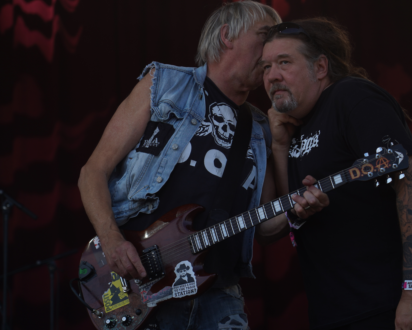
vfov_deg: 11.2
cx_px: 234
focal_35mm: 138
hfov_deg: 14.0
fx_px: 1683
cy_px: 153
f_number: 5
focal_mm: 105
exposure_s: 1/320
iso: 100
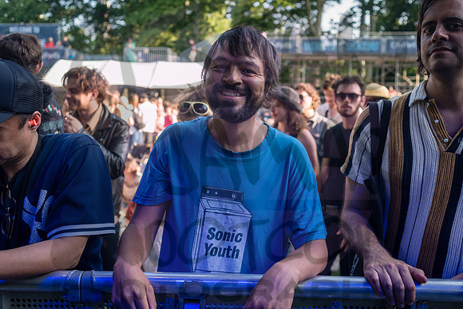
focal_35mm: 35
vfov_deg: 37.9
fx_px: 450
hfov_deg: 54.4
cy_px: 154
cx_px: 232
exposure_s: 1/400
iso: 320
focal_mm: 35
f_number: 3.5
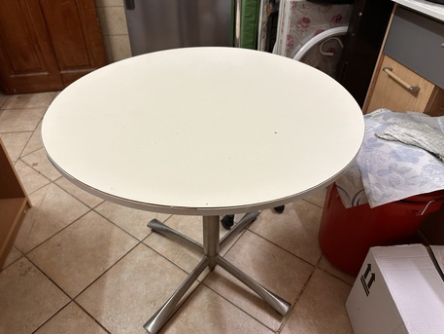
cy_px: 167
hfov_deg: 71.6
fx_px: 308
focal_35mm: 24
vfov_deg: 56.8
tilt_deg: -37.1
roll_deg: -0.9
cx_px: 222
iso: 200
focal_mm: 6.86
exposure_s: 1/60
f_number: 1.78
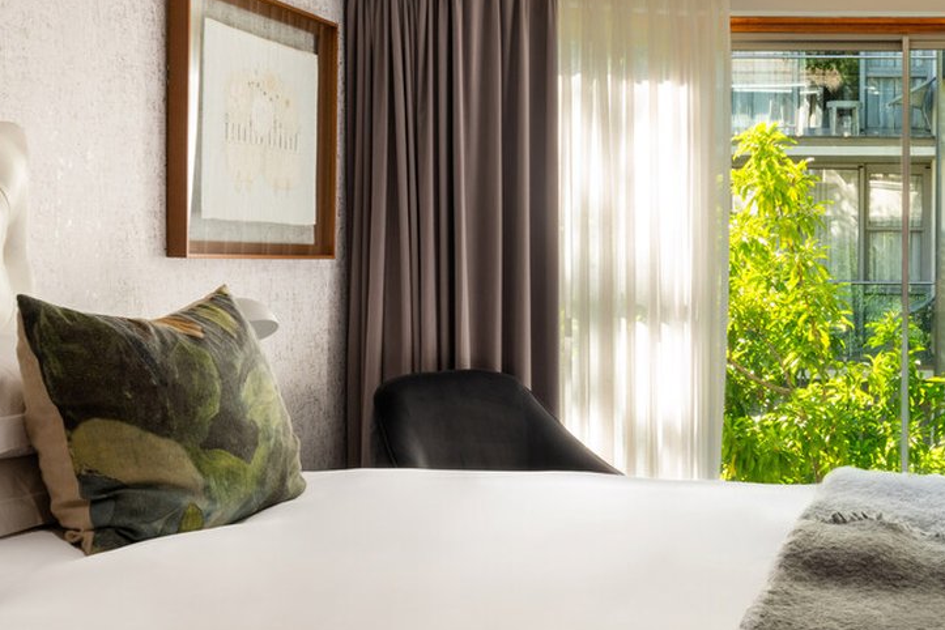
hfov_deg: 32.0
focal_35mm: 60
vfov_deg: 22.6
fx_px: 1575
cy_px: 357
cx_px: 826
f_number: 16
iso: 200
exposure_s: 1/50
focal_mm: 24
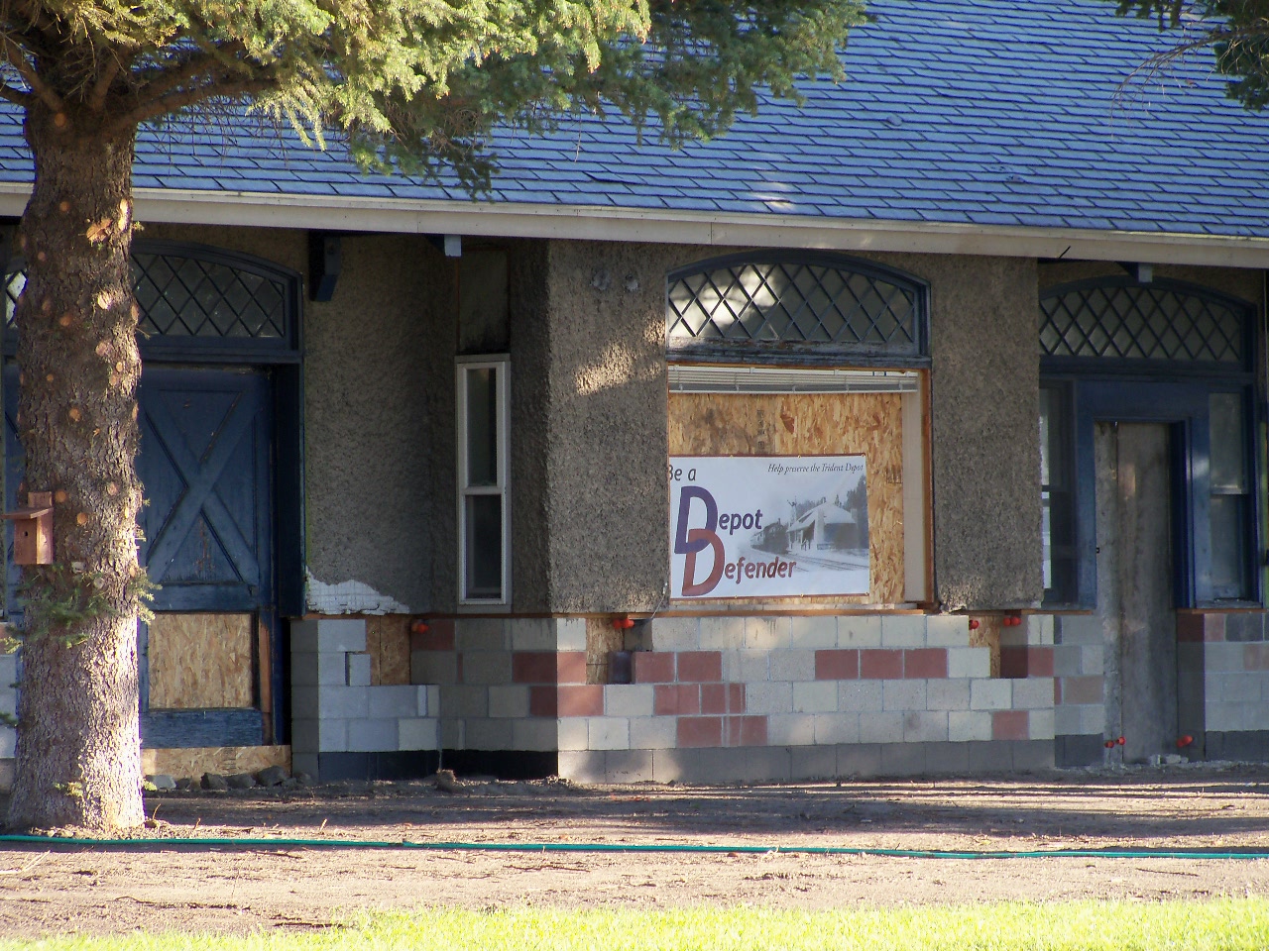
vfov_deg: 7.2
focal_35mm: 207
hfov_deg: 9.6
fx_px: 7588
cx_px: 634
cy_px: 476
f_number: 4.4
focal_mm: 36.6
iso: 100
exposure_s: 1/60
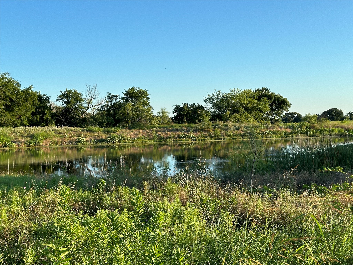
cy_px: 132
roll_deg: +0.9
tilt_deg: -1.1
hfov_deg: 39.7
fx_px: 489
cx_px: 176
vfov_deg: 30.3
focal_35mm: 48
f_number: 1.78
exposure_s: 1/1783
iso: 64
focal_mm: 6.86
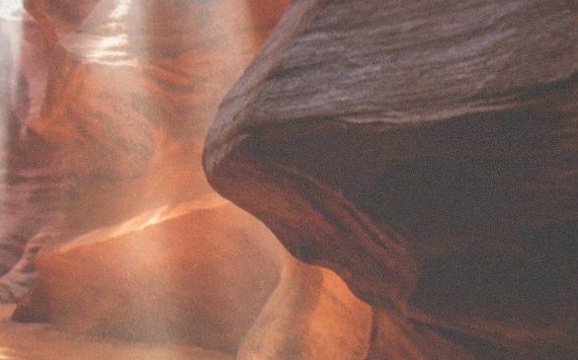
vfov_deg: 21.2
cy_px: 244
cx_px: 176
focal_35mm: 61
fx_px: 960
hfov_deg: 33.1
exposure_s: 1/250
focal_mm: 35
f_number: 9
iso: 500
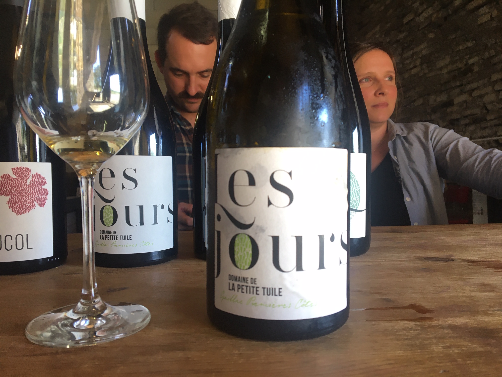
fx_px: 421
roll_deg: +1.5
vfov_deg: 48.2
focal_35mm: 29
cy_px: 188
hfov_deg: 61.7
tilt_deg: -3.2
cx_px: 251
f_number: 2.2
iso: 32
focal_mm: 4.15
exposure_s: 1/33
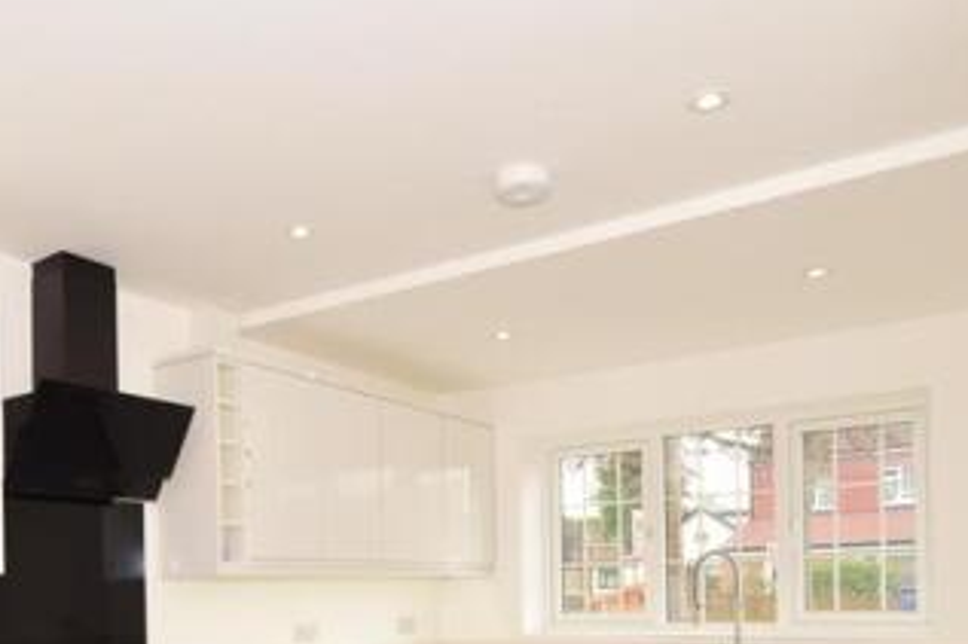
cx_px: 339
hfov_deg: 59.2
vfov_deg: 38.9
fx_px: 833
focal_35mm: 31
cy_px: 594
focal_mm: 10
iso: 200
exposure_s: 1/25
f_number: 8
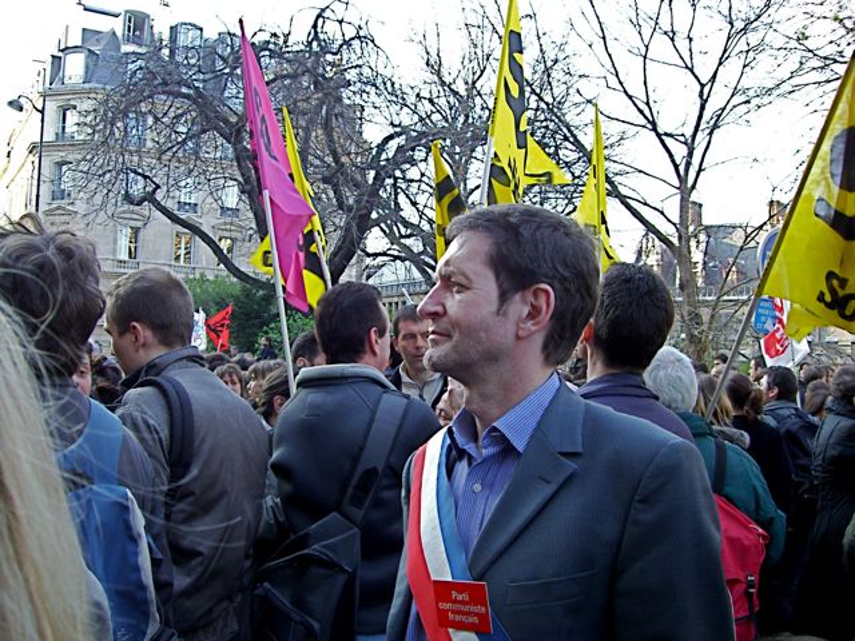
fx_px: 939
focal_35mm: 38
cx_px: 428
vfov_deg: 37.7
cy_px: 320
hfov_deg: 49.0
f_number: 2.7
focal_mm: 6.2
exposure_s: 1/125
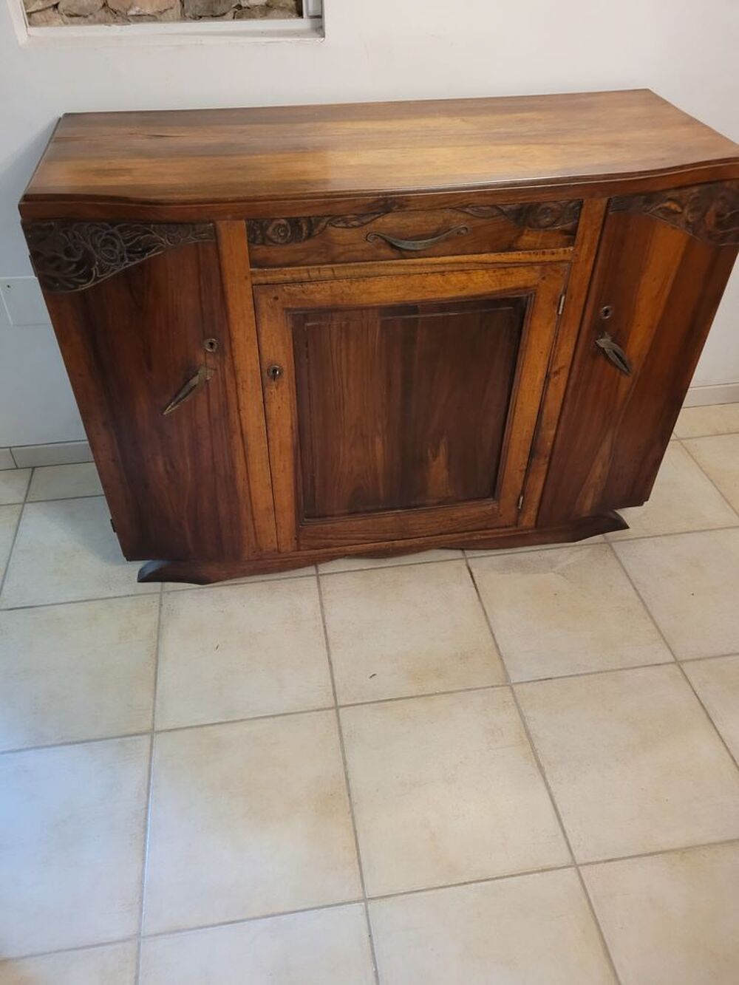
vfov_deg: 67.3
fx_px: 740
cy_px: 492
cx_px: 370
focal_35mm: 26
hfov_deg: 53.1
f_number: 1.8
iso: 800
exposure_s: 1/50
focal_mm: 5.4
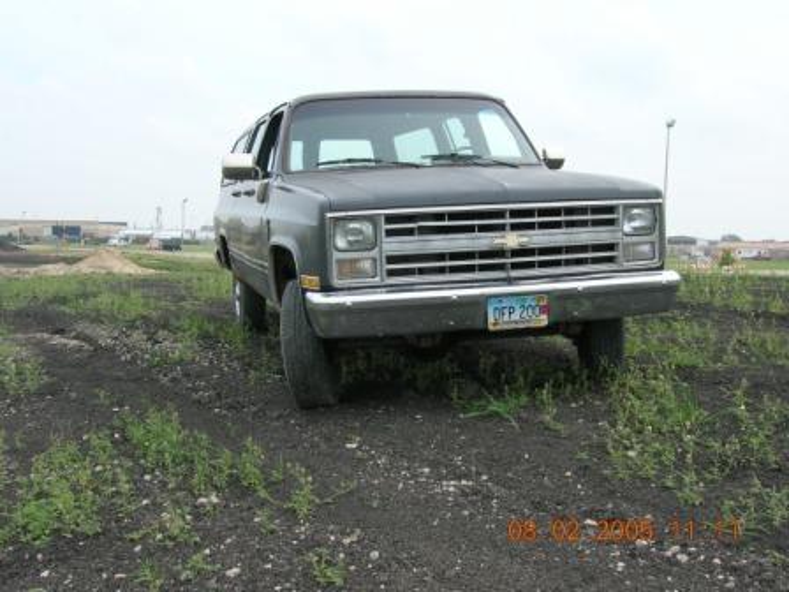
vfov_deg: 37.7
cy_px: 296
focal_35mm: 38
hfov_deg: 49.0
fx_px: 866
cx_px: 394
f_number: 5
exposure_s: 1/160
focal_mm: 6.4
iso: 50
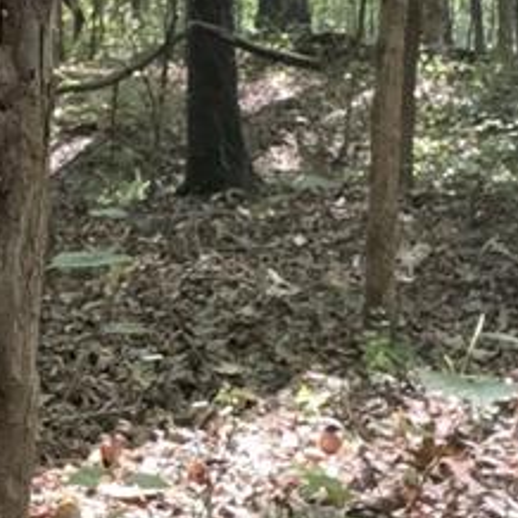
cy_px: 371
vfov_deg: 19.8
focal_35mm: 87
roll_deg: +2.3
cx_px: -14
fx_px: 1473
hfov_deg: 19.3
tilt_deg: -12.0
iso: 125
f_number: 2.2
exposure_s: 1/99
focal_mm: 2.22
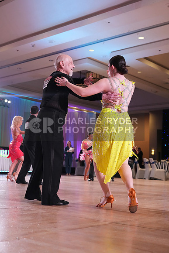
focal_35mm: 47
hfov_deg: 28.7
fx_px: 331
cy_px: 126
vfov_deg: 41.9
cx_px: 84
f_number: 4
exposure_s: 1/500
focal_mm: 47
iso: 3200
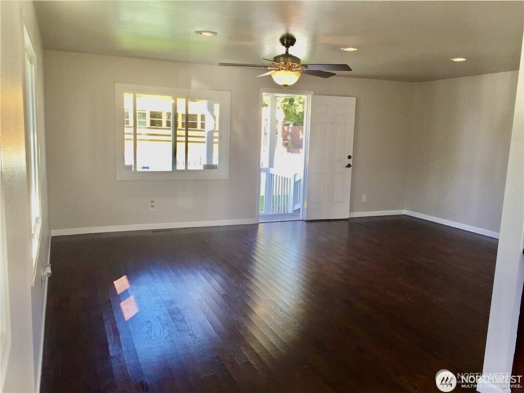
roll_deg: -2.5
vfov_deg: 48.2
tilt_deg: -9.7
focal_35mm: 29
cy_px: 196
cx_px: 262
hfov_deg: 61.7
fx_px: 439
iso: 40
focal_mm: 4.15
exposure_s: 1/120
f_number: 2.2
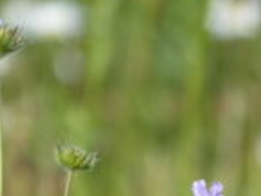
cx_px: -74
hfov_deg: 1.3
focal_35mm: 1534
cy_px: 87
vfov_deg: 1.0
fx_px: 11566
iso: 100
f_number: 4
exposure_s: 1/1000
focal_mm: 99.5
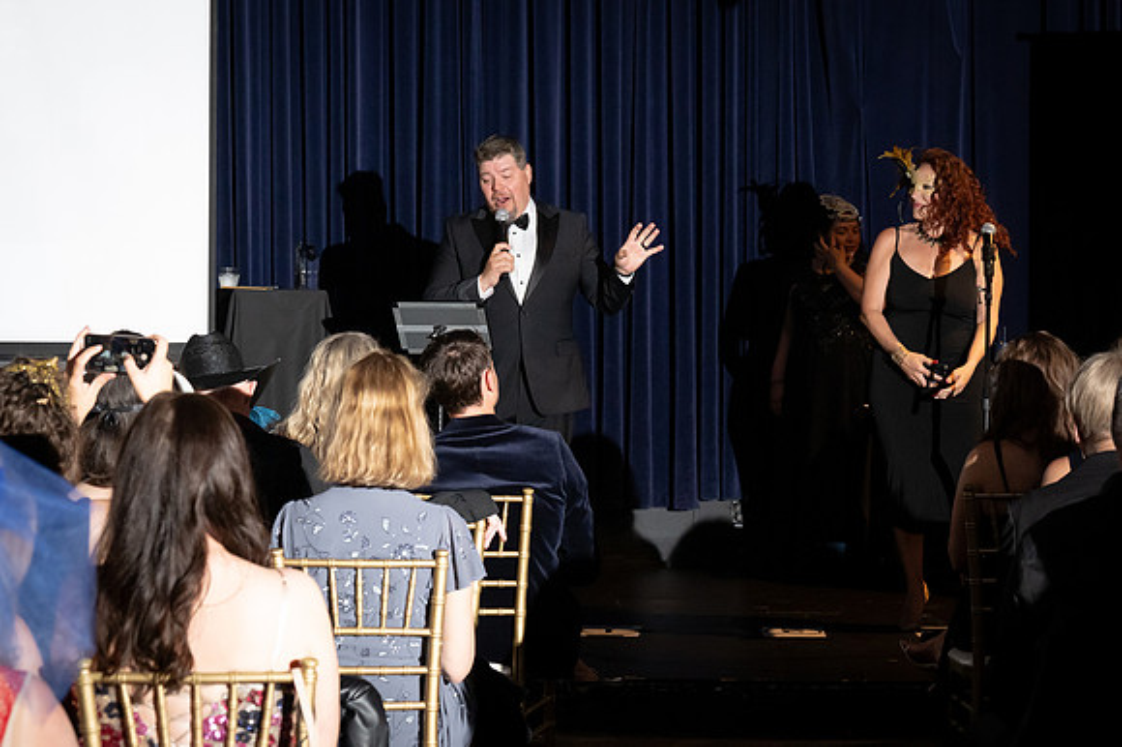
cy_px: 374
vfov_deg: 14.5
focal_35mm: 94
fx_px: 2928
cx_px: 561
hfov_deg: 21.7
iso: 2500
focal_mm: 63
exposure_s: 1/200
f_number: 5
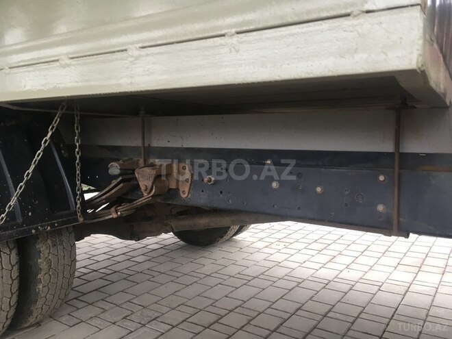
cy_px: 170
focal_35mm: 29
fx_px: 379
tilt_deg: -5.9
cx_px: 226
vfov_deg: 48.2
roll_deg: +0.5
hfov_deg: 61.7
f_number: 2.2
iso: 64
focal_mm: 4.15
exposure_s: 1/33
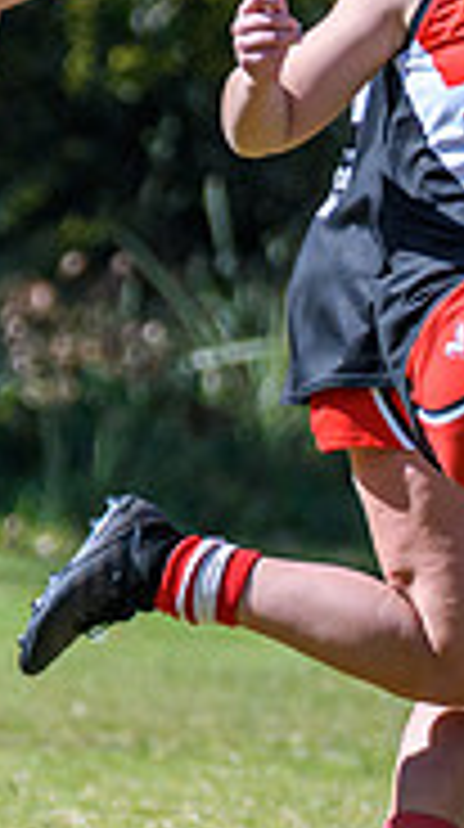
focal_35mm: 2554
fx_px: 56069
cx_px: 1315
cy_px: 829
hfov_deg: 0.5
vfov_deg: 0.8
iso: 800
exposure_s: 1/4000
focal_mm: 380
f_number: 8
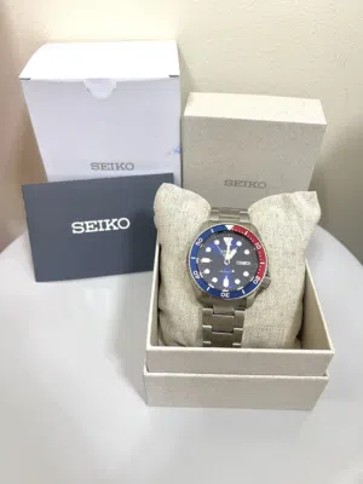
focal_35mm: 25
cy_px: 242
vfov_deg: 69.4
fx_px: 350
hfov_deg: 54.9
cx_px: 182
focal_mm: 5.1
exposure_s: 1/50
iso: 125
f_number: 1.6
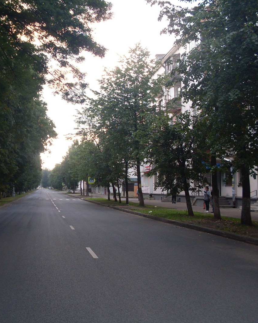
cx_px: 55
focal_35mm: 50
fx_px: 477
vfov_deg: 37.3
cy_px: 161
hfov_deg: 29.6
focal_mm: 6.3
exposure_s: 1/125
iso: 80
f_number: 2.8
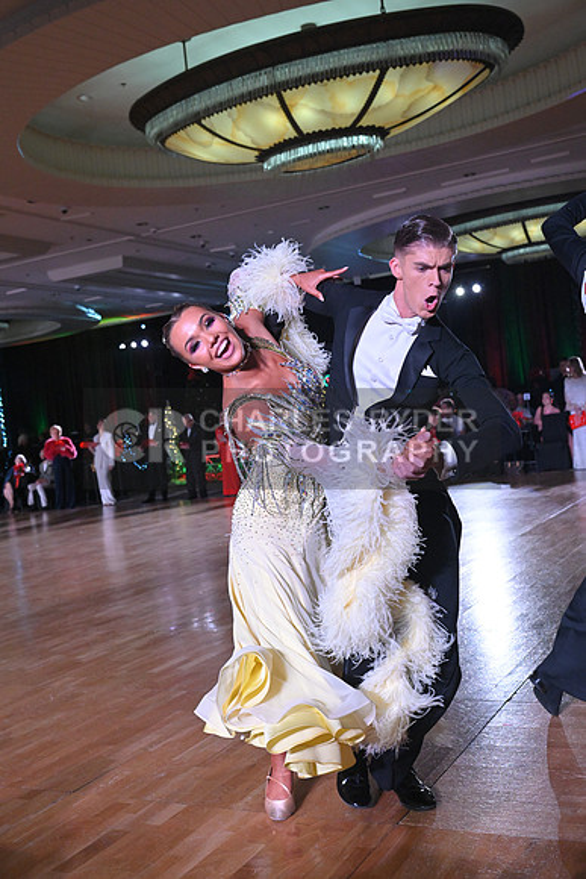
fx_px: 927
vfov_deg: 50.7
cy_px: 440
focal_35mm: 38
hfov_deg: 35.1
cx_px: 293
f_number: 5.6
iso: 4000
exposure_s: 1/400
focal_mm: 38
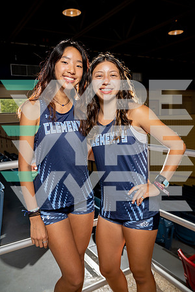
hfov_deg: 43.6
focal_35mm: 30
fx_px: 244
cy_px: 146
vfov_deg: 61.9
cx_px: 98
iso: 800
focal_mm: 30
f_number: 5.6
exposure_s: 1/250
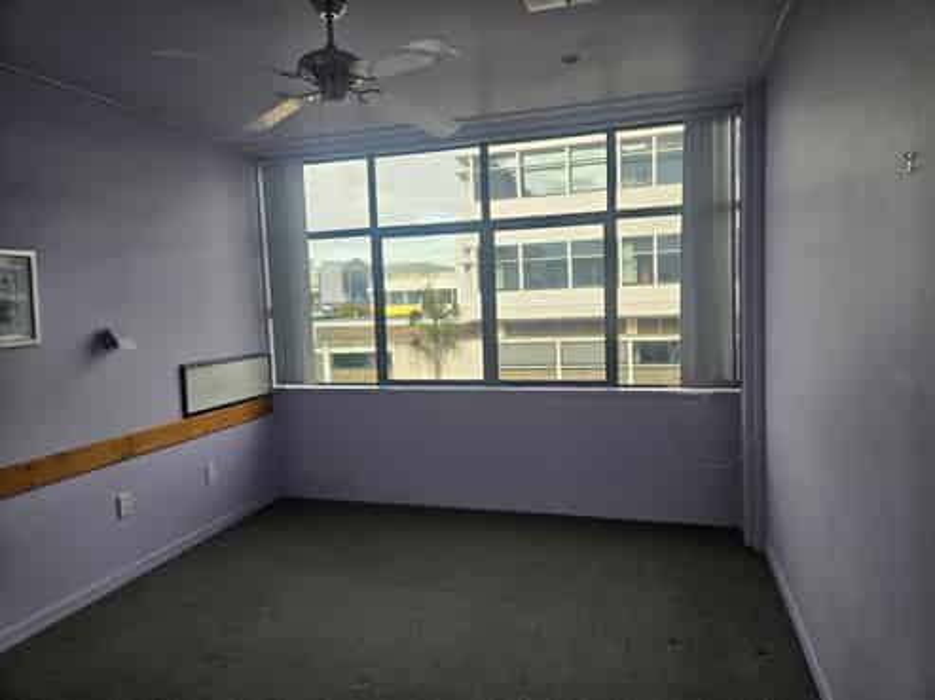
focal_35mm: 23
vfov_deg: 58.8
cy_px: 350
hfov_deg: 74.0
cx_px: 468
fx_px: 621
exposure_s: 1/100
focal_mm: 5.4
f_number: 1.8
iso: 80
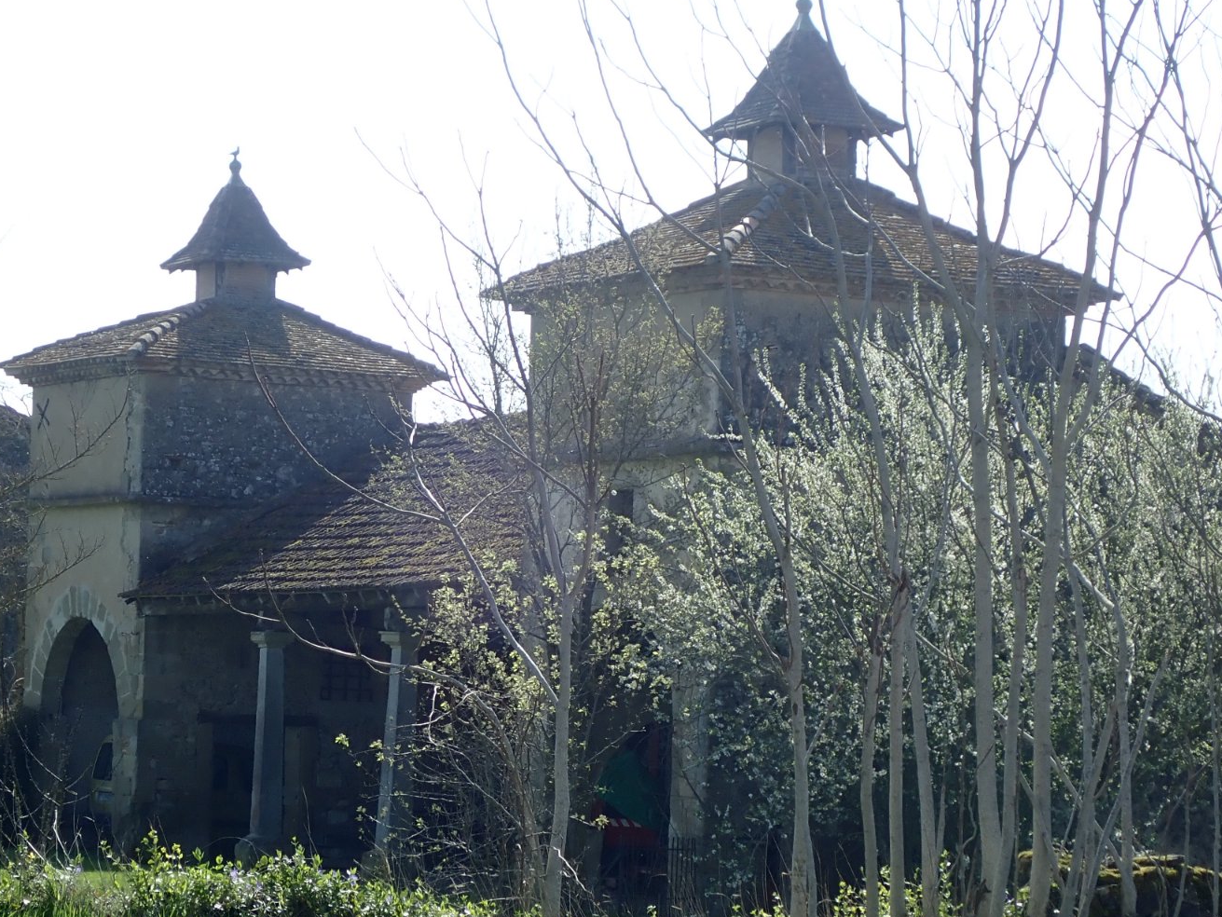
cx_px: 495
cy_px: 519
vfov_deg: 12.2
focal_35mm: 122
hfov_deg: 16.1
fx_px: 4308
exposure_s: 1/320
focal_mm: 18
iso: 100
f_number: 4.9
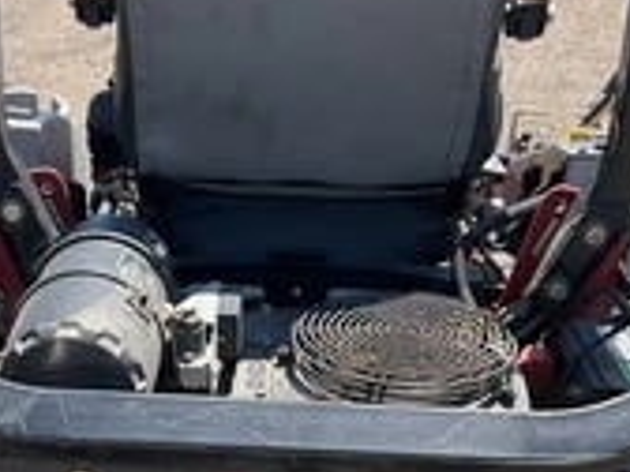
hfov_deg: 28.1
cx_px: 266
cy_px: 446
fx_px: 1256
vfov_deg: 20.8
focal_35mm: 69
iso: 25
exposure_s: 1/709
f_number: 1.8
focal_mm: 3
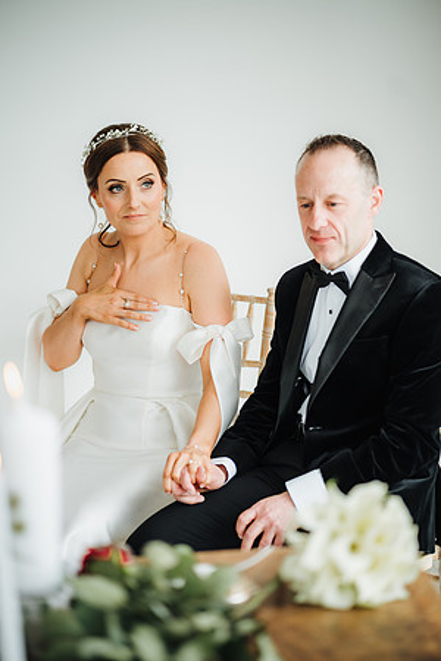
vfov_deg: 23.9
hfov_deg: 16.1
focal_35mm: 85
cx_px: 220
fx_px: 1562
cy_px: 330
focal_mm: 85
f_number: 2
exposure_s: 1/200
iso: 200
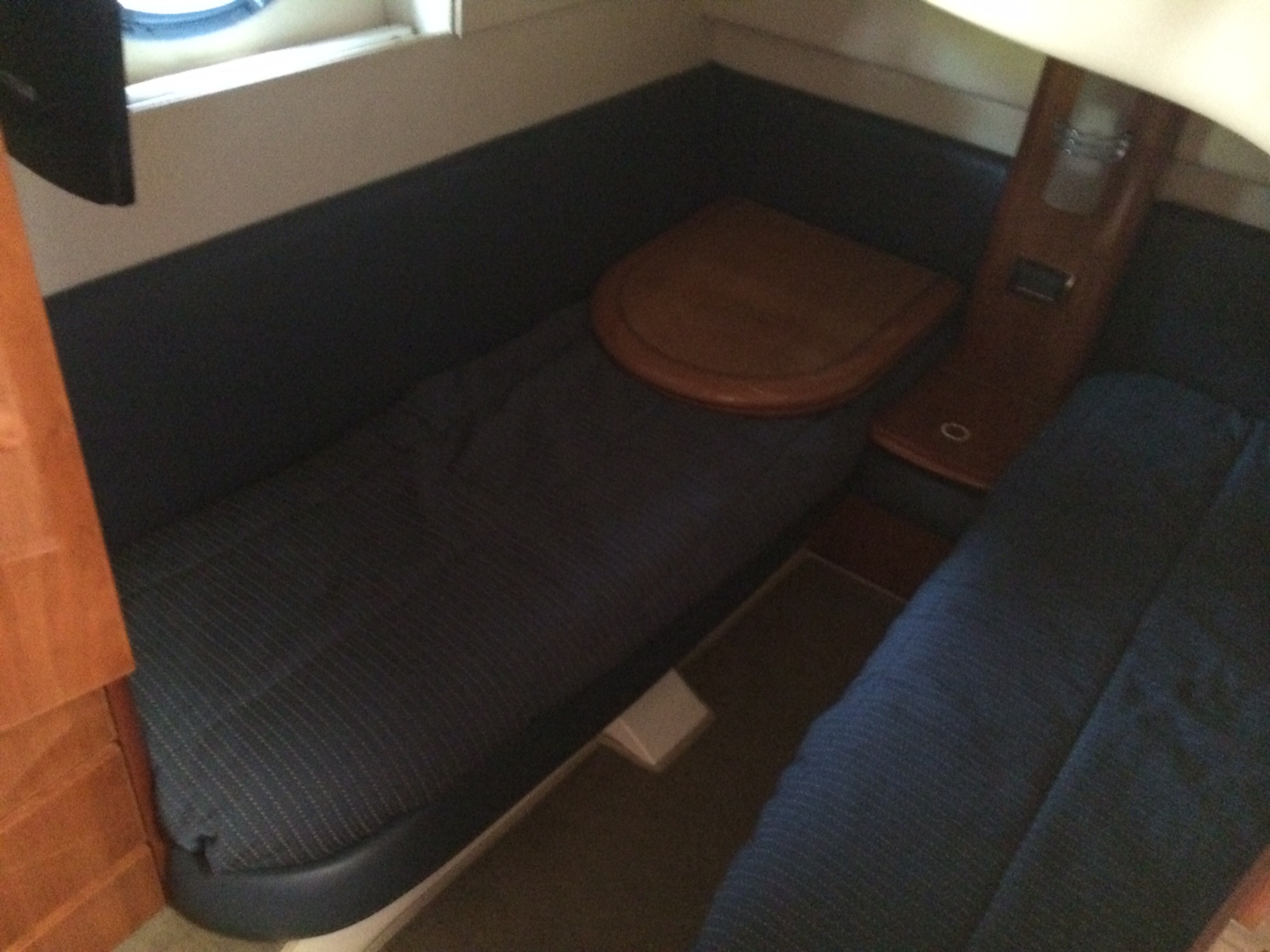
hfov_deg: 60.0
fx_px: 1101
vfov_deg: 46.8
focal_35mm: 30
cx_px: 635
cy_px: 476
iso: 1250
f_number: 2.2
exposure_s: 1/15
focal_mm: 4.12
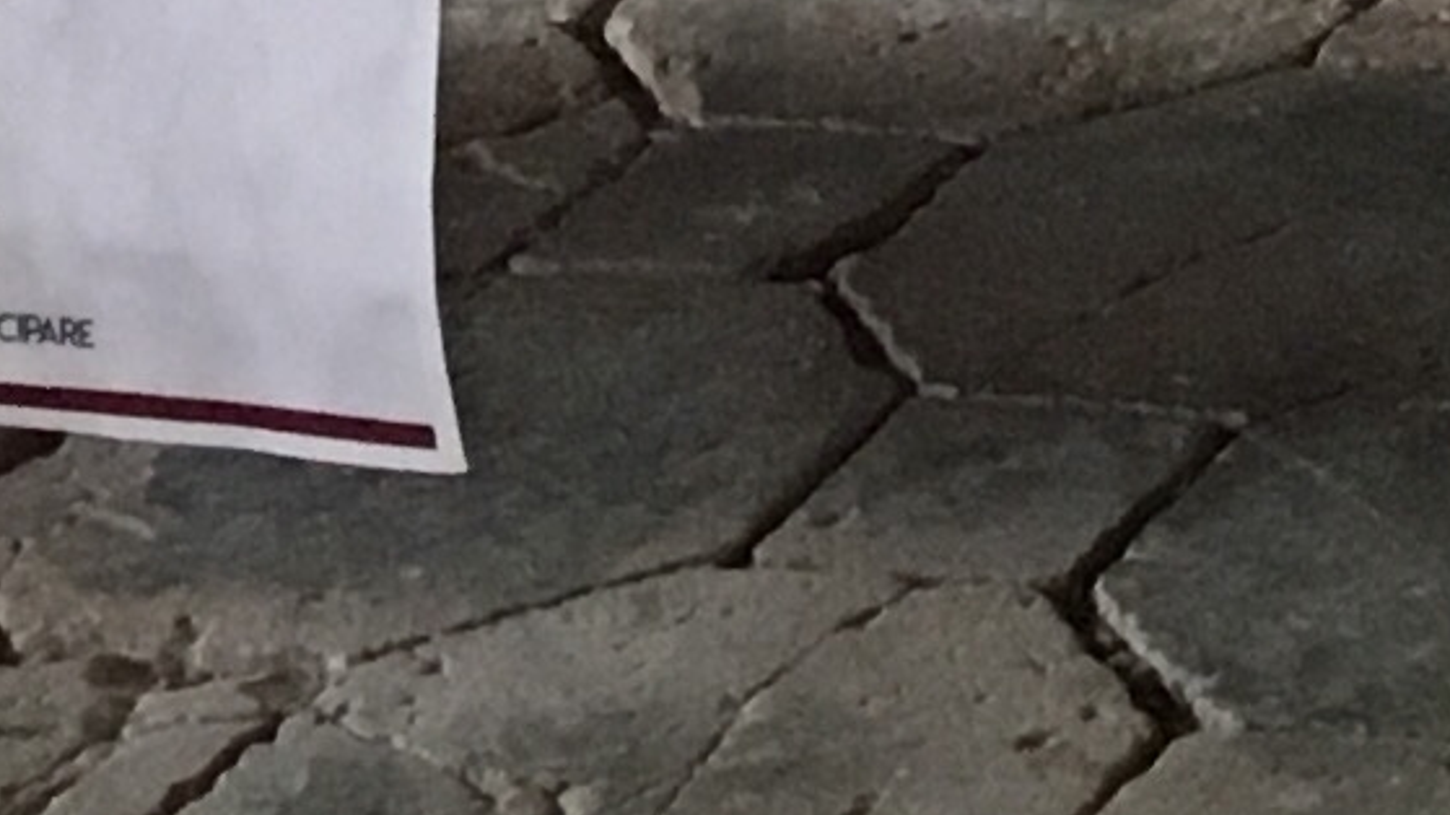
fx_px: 8763
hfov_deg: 8.4
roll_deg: +0.0
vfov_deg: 5.1
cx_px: 3844
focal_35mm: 228
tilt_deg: -12.8
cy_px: -1539
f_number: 2.2
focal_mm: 4.15
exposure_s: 1/33
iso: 160
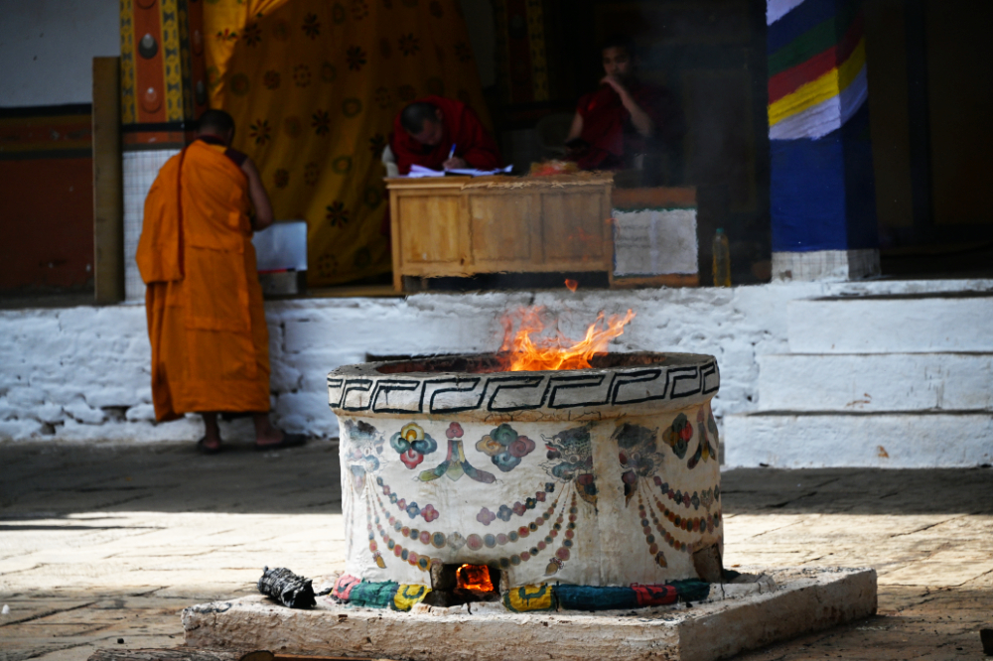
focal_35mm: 180
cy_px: 330
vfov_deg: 7.6
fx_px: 4963
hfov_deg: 11.4
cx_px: 496
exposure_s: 1/1250
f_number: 5.6
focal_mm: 180
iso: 320
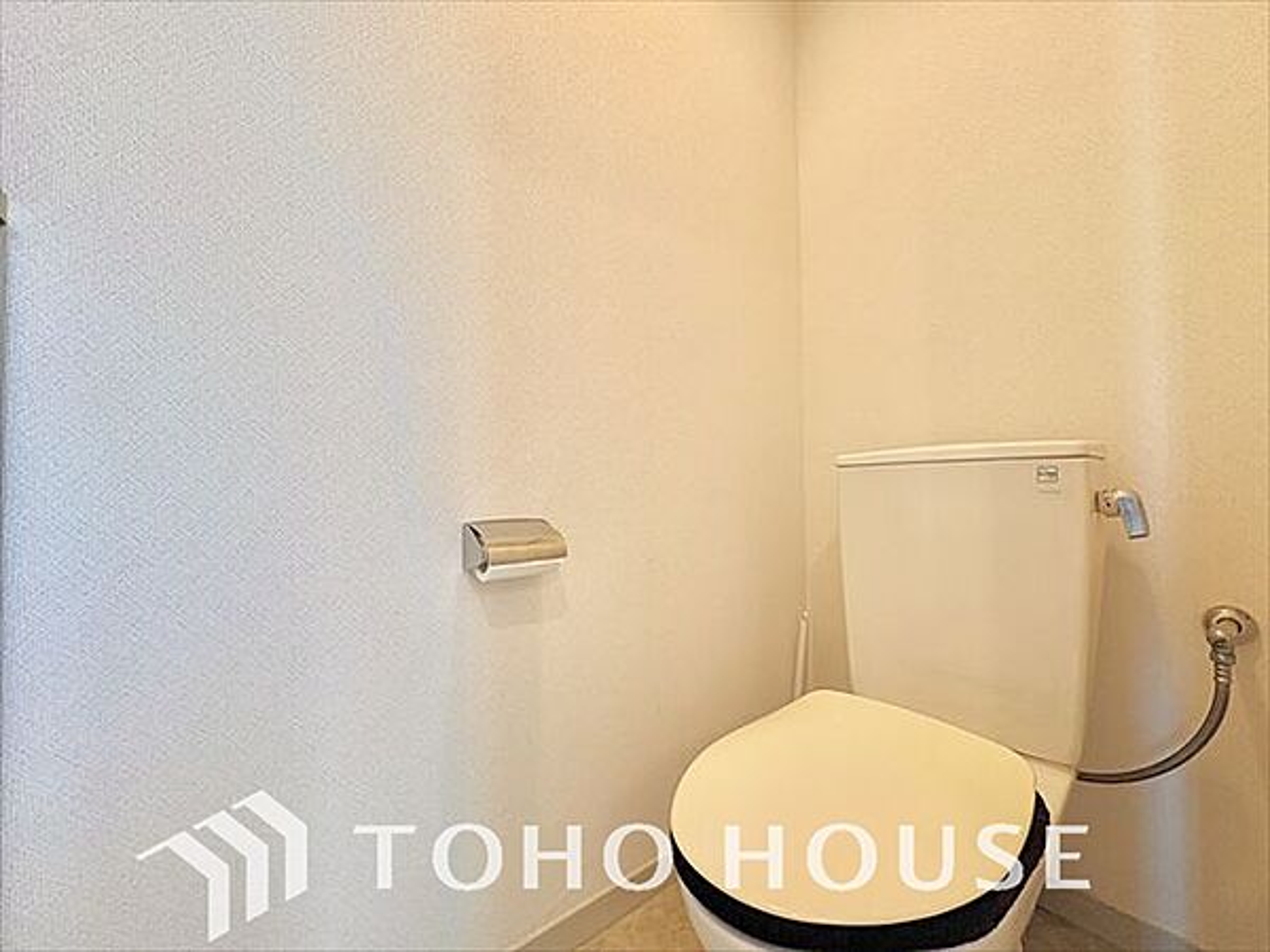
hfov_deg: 102.1
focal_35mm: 14
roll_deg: +1.6
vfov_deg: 85.7
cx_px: 635
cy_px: 476
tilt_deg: +1.3
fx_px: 514
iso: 200
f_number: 2.2
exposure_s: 1/100
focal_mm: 2.22
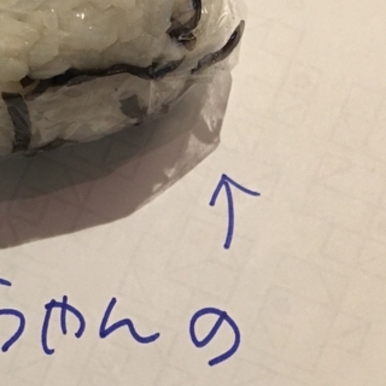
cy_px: 363
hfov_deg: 21.0
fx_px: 1034
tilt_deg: -76.7
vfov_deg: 20.6
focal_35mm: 82
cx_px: 105
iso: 125
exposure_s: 1/30
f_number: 2.2
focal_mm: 4.15
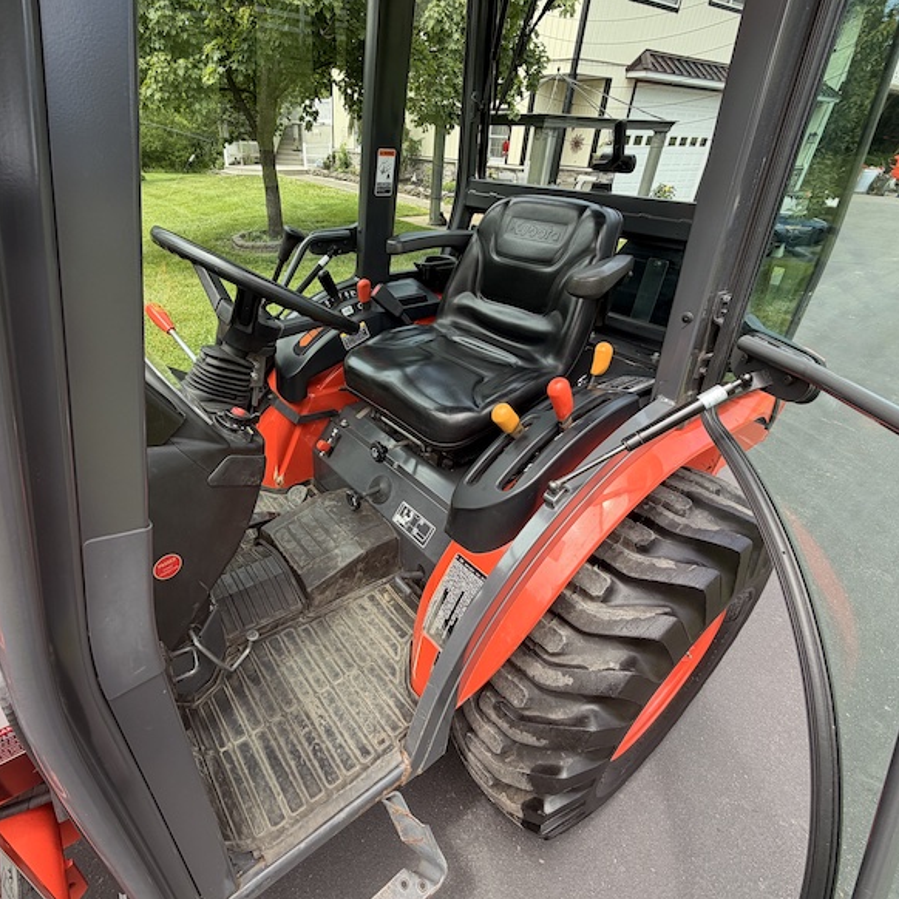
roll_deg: -1.6
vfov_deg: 84.0
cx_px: 389
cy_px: 448
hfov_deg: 83.5
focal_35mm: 17
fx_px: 500
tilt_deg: -32.5
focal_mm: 2.22
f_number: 2.2
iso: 40
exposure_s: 1/228
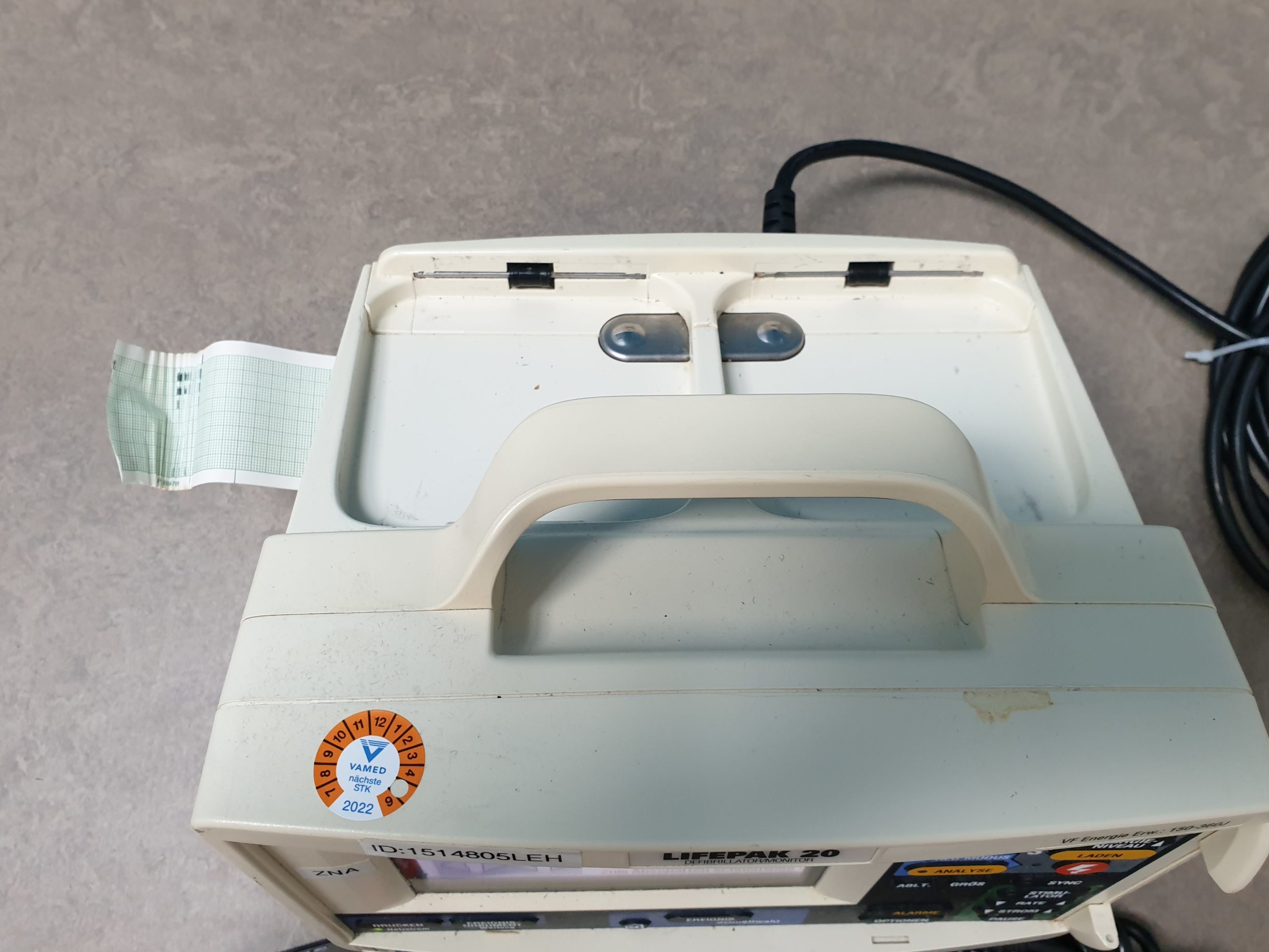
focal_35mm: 27
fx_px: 990
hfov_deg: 65.3
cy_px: 491
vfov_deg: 51.3
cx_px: 641
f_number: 2.4
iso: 250
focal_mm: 4.3
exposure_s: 1/50
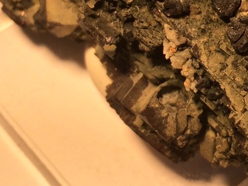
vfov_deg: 14.8
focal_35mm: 98
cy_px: -10
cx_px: 175
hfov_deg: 19.9
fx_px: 702
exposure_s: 1/410
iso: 32
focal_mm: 4.15
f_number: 2.2
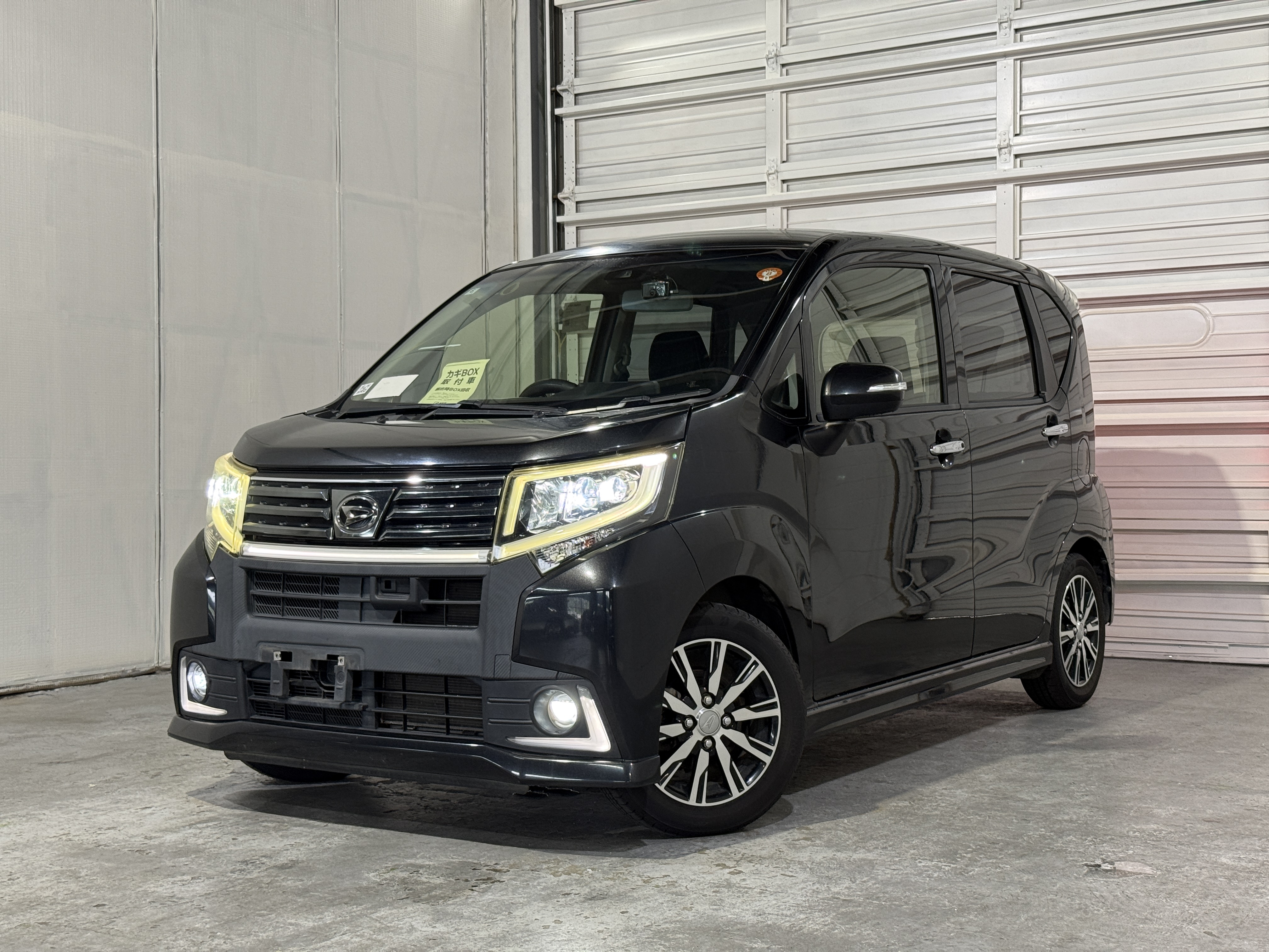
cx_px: 634
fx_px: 1760
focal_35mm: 48
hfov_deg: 39.7
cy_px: 476
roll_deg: -0.1
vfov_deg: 30.3
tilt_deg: -0.1
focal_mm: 6.76
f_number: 1.78
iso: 125
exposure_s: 1/60
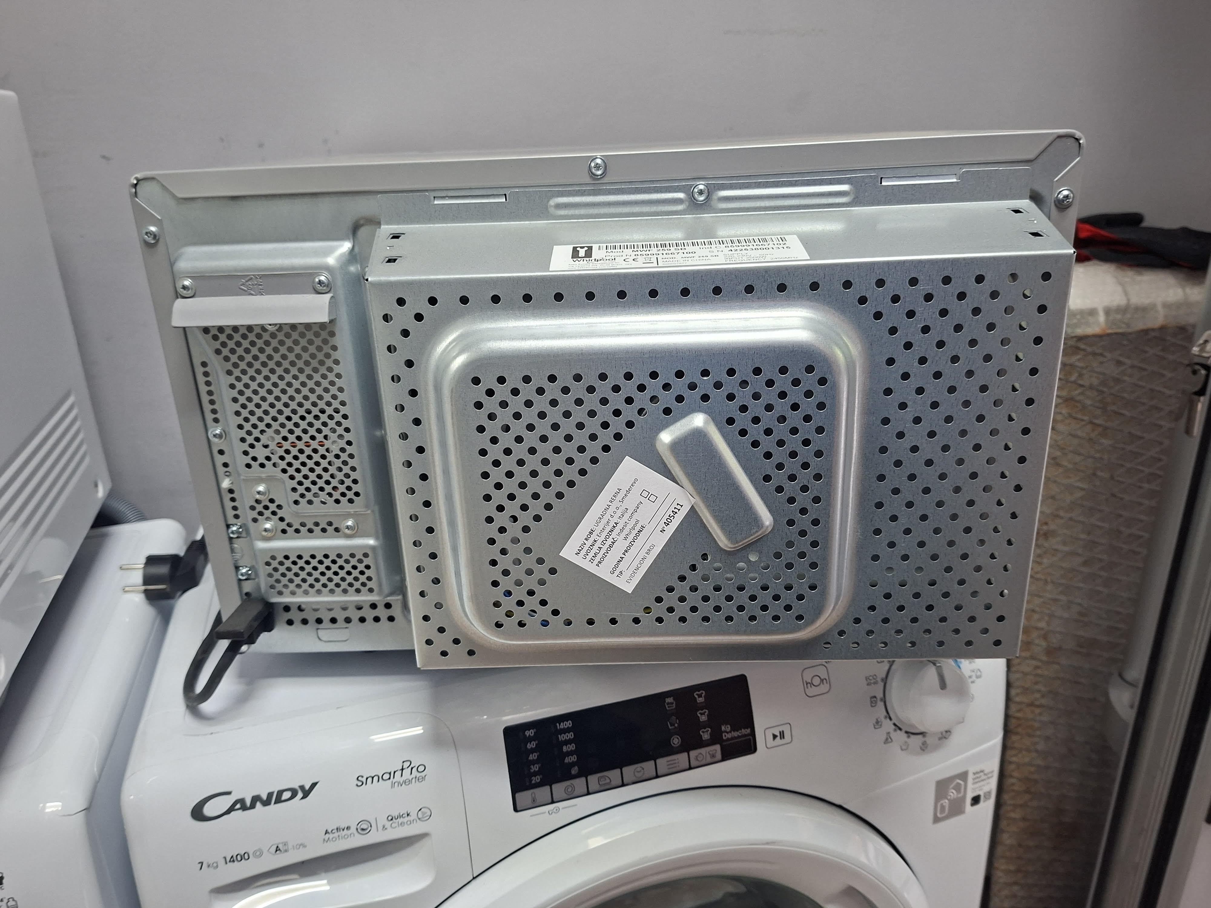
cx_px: 606
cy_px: 454
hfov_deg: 73.9
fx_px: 805
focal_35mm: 23
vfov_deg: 58.9
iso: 250
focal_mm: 5.54
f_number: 1.8
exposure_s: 1/50
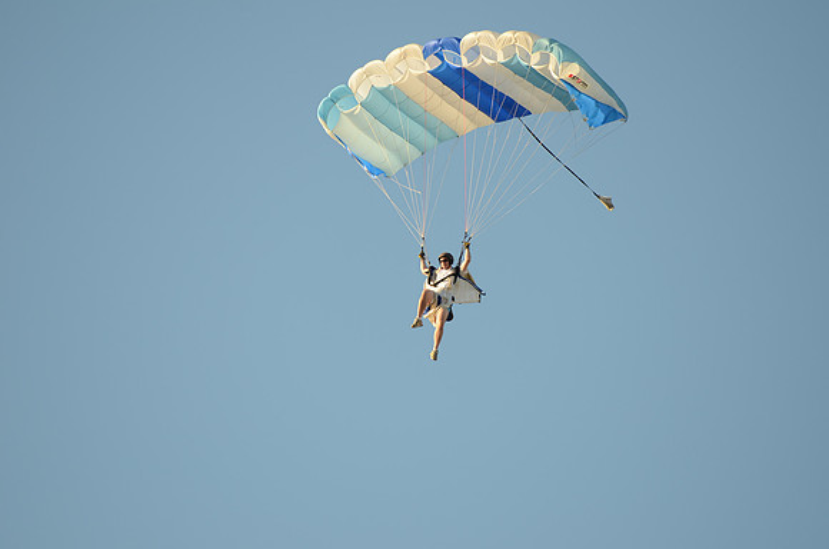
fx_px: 6893
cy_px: 274
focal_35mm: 300
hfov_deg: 6.9
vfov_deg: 4.6
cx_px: 414
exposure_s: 1/640
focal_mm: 200
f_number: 3.2
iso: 100
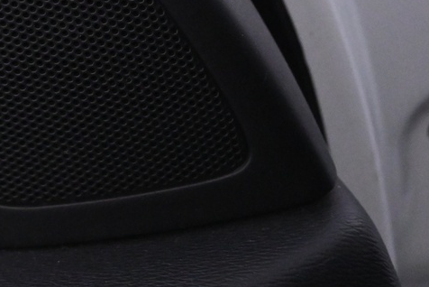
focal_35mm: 105
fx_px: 1247
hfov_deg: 18.6
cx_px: -73
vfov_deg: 12.7
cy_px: -73
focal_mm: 20.5
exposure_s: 1/80
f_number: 4.5
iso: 3200
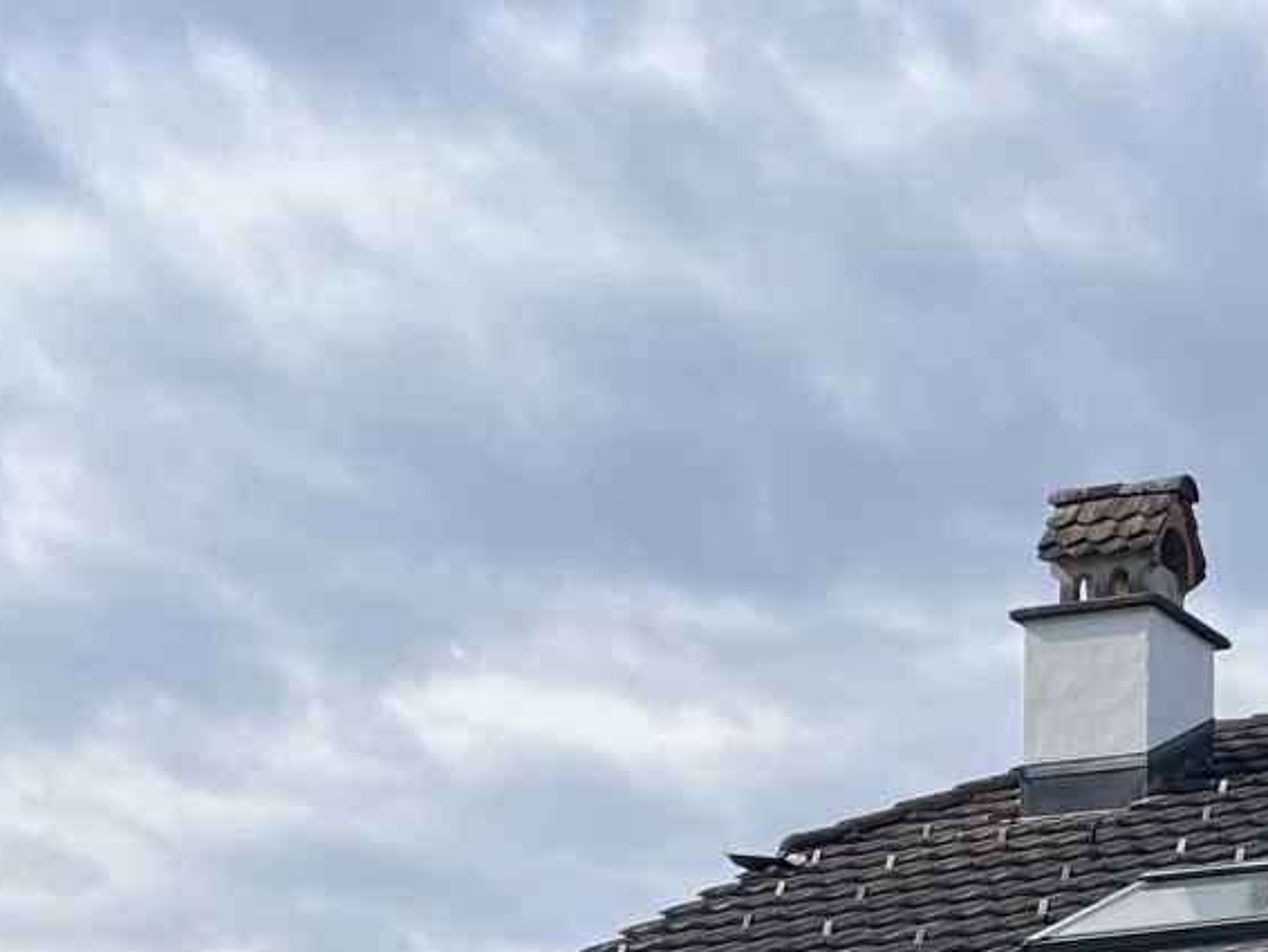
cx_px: 1436
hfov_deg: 19.8
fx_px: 3445
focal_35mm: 94
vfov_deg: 14.7
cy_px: 1398
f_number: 1.6
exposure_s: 1/2571
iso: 50
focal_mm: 5.1
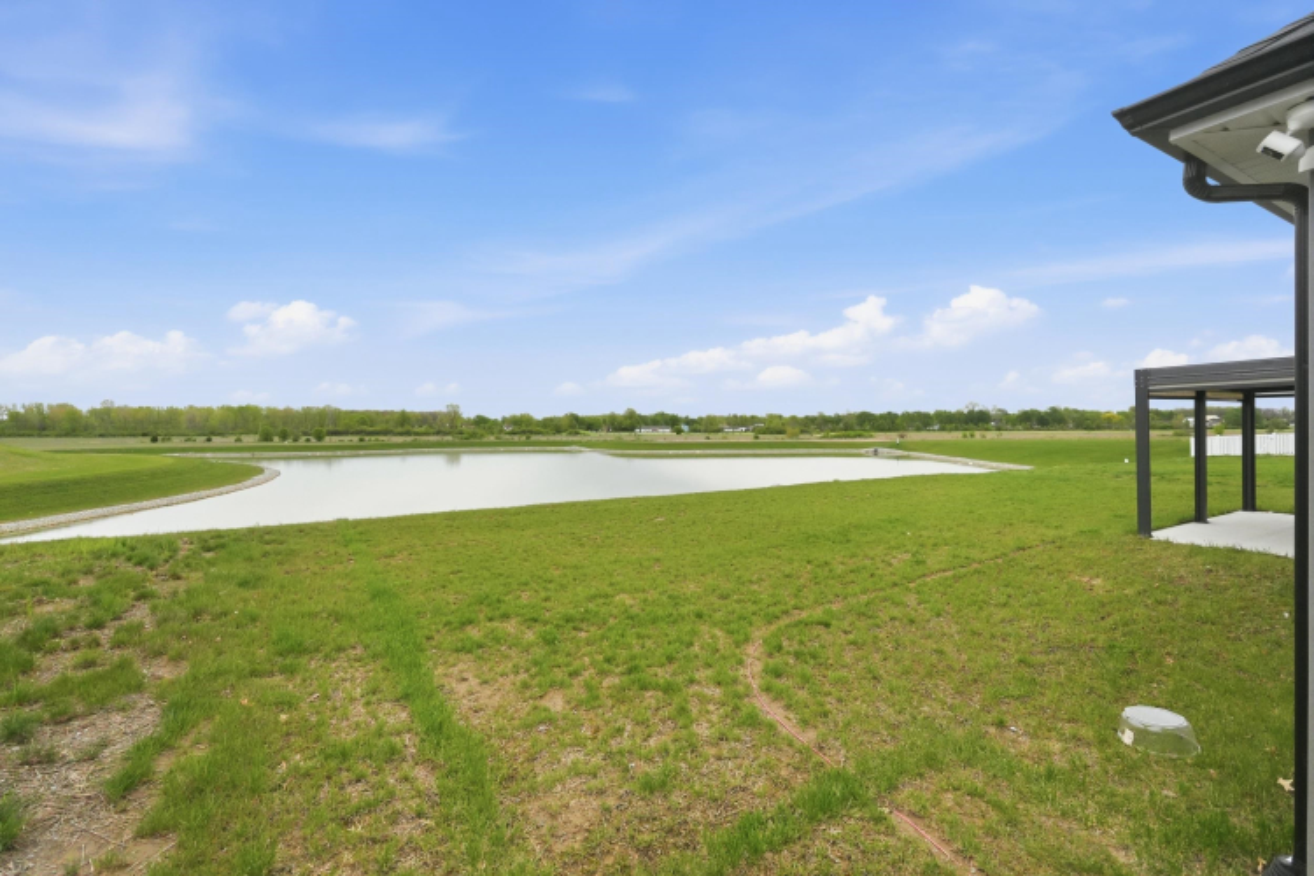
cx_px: 657
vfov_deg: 77.3
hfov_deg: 100.4
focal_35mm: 15
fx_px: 547
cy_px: 438
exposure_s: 1/4000
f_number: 4
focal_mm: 10
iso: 1600
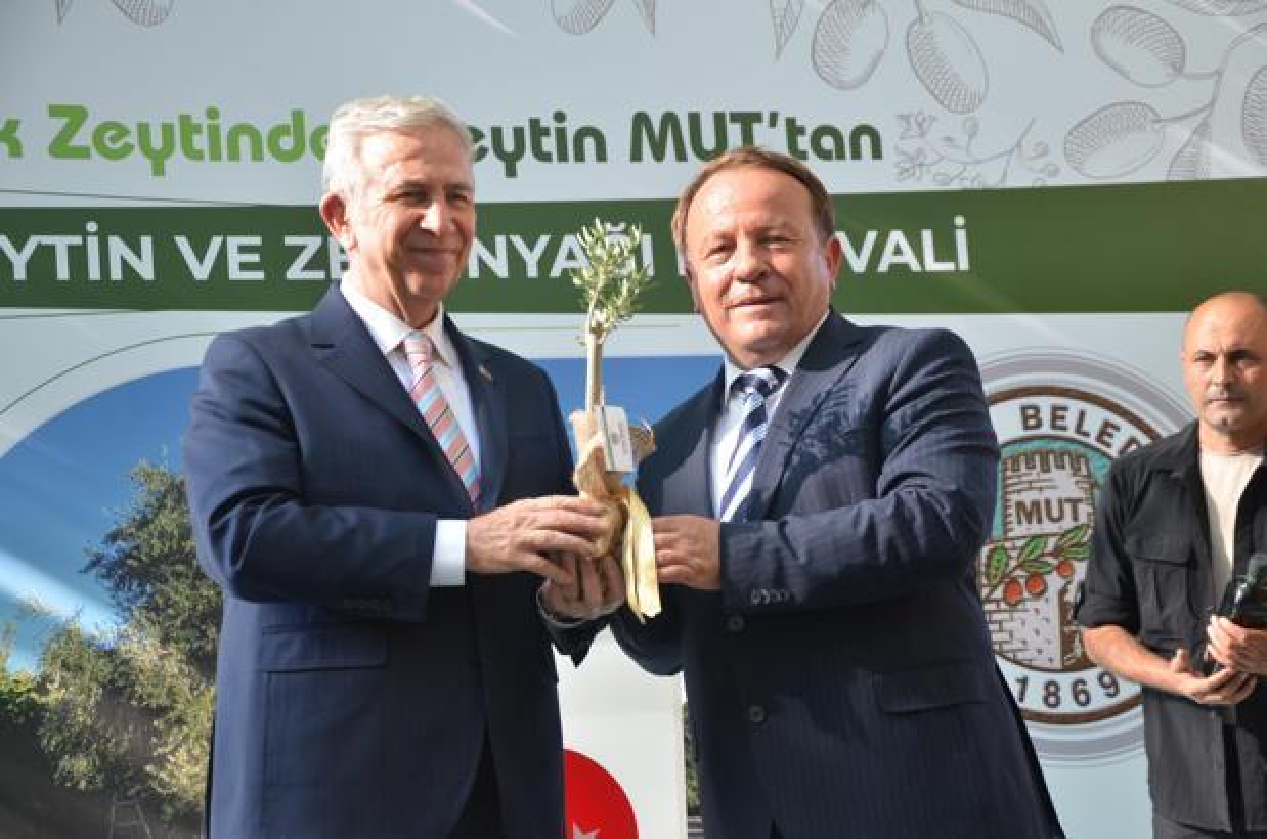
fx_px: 2740
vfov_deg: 17.4
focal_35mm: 78
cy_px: 420
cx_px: 634
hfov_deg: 26.0
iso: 400
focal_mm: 52
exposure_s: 1/60
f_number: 5
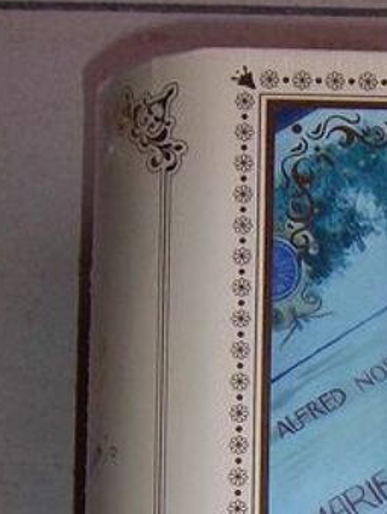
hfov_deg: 12.5
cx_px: 668
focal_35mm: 110
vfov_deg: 15.9
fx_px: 1637
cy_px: 845
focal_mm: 5.1
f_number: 3.5
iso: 64
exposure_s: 1/64
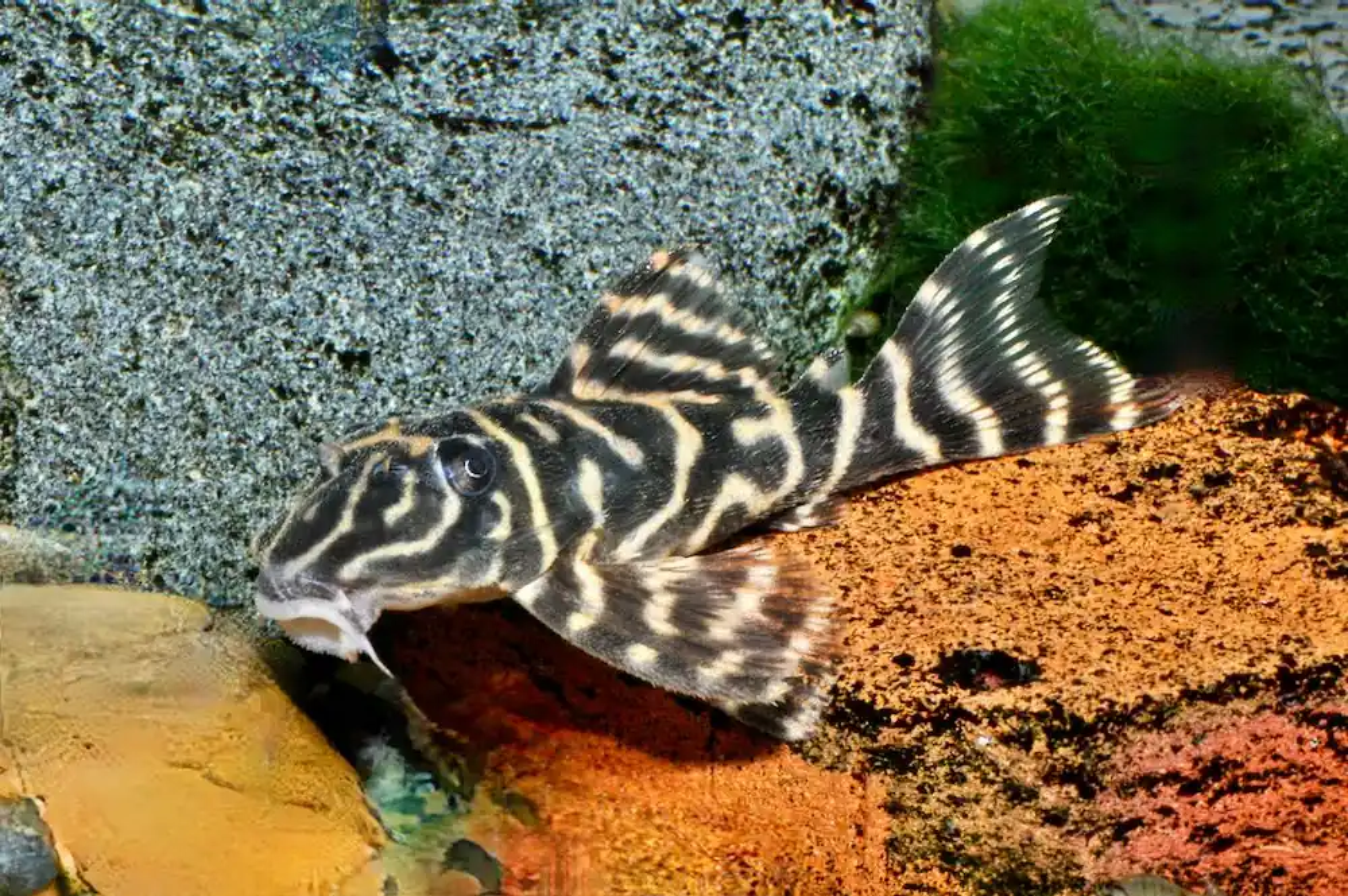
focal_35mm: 158
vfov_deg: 8.7
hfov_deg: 13.1
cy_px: 448
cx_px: 674
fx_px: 5893
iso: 1250
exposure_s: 1/200
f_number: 36
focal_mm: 105
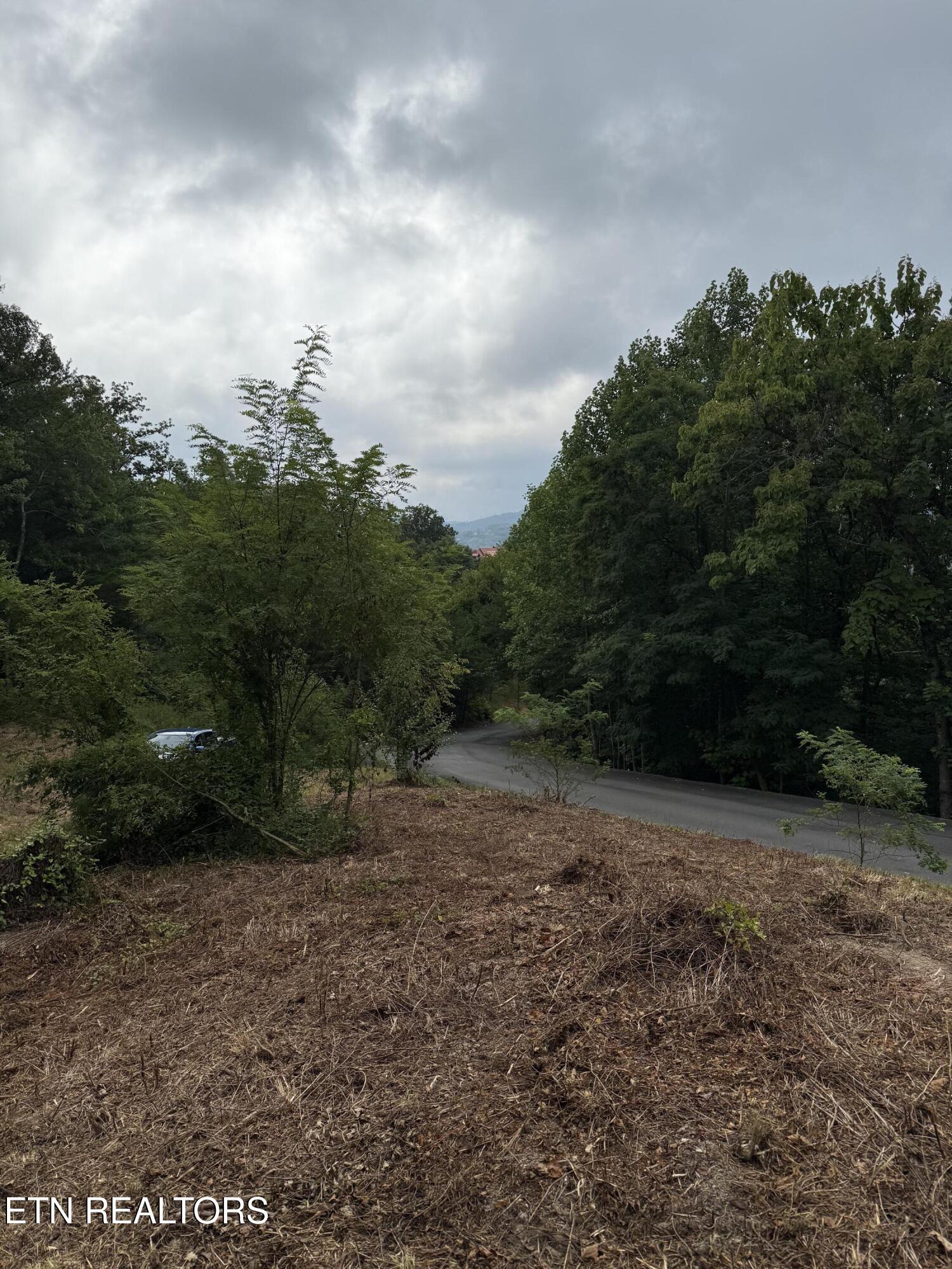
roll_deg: -0.3
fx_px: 880
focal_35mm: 24
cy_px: 634
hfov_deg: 56.8
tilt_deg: -5.6
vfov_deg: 71.6
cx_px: 476
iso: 80
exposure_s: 1/6711
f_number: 1.78
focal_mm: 6.76
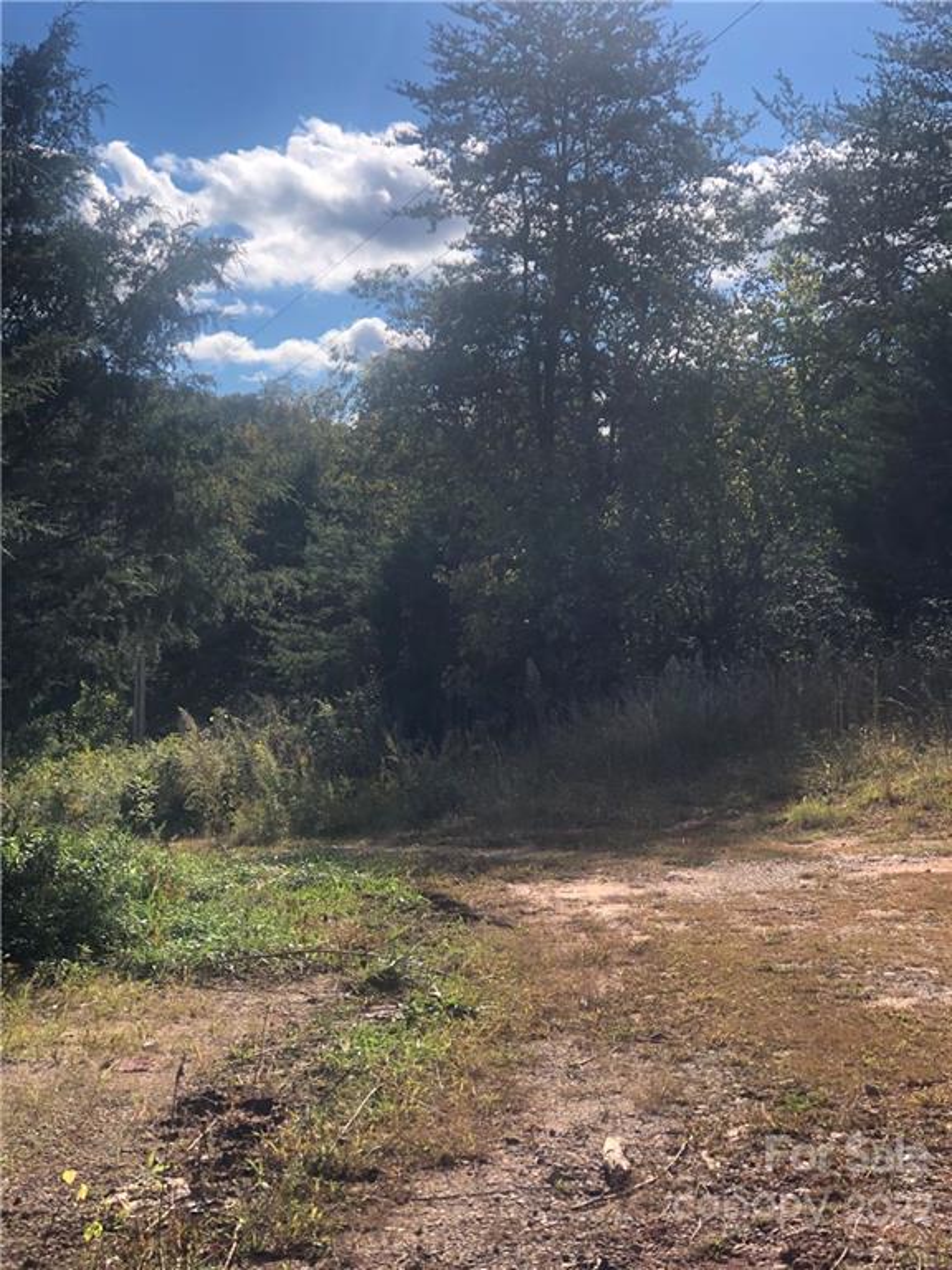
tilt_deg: -0.7
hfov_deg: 25.7
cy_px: 635
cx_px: 476
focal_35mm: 57
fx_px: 2090
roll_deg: +1.9
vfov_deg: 33.8
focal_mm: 6.6
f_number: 2.8
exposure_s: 1/747
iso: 20
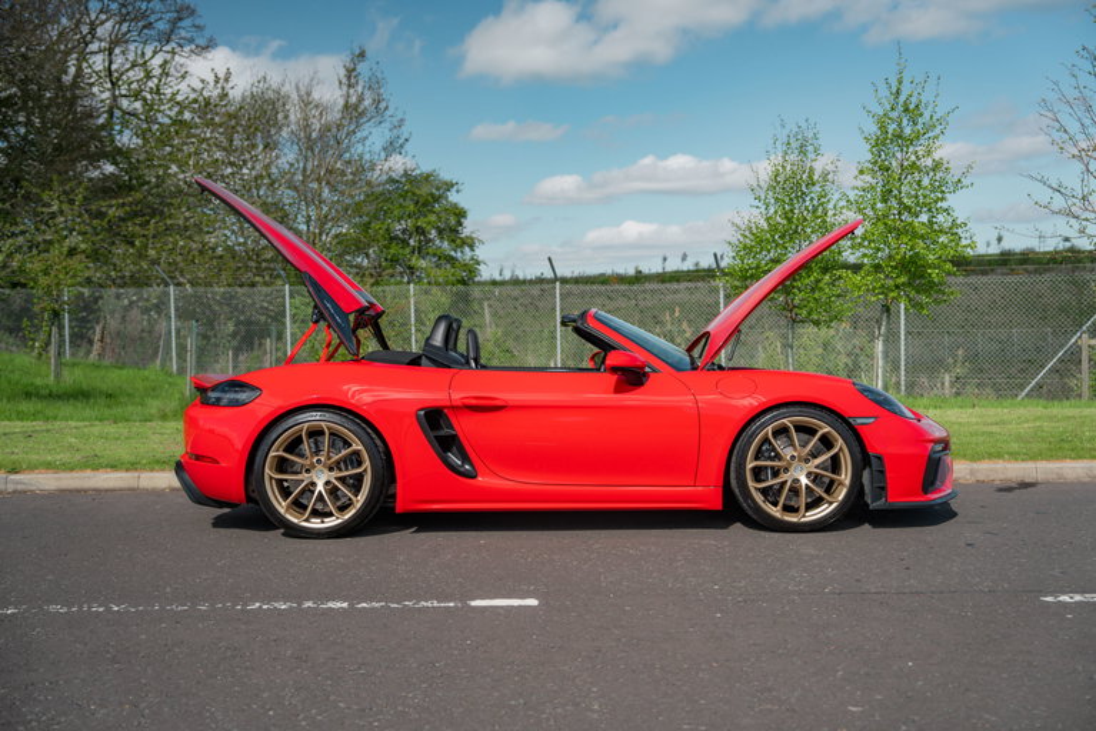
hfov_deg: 50.7
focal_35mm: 38
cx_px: 548
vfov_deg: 35.1
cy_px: 366
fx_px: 1157
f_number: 2.8
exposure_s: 1/1250
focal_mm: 38
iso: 100
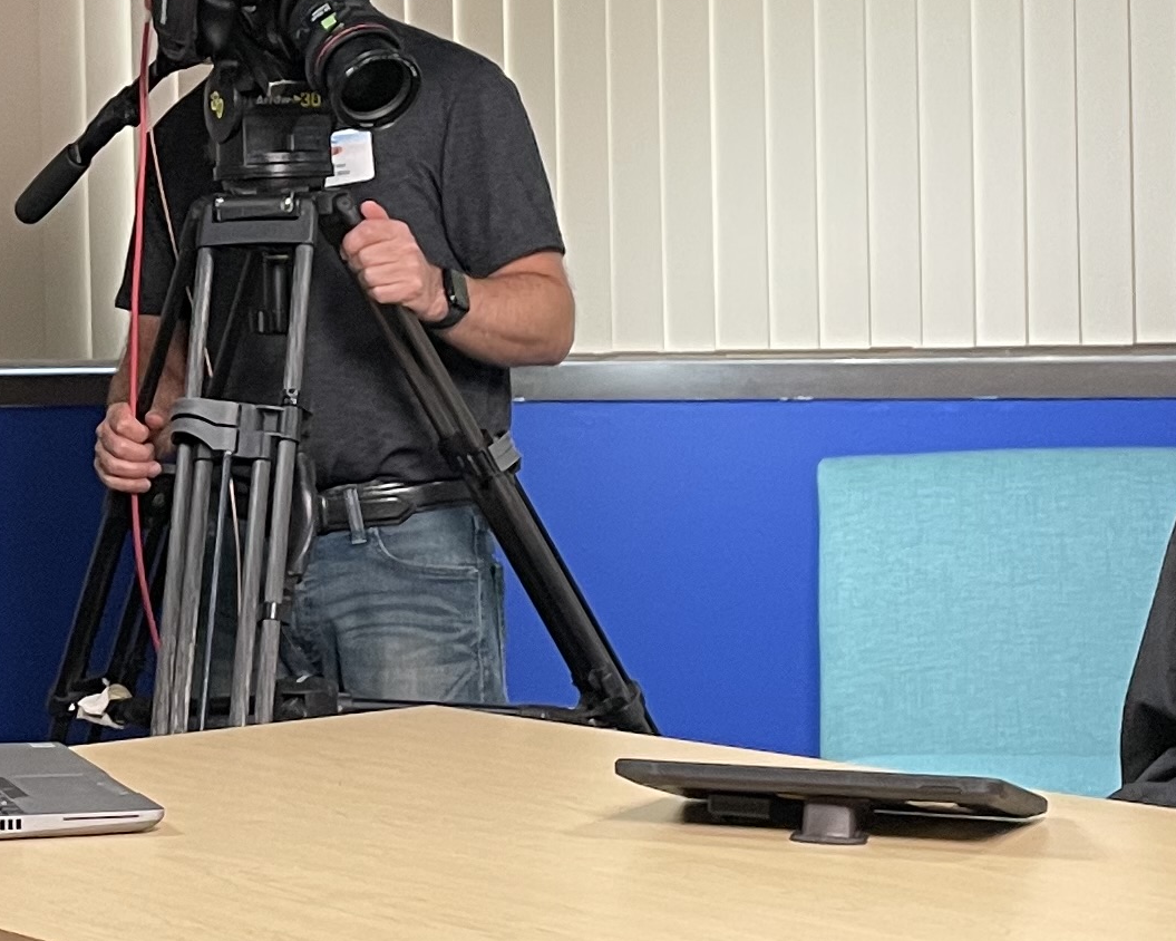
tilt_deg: -1.1
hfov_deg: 18.9
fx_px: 3376
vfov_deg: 15.8
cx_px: -154
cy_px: 349
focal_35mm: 97
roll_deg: +2.1
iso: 250
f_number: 1.6
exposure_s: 1/60
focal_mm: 4.2
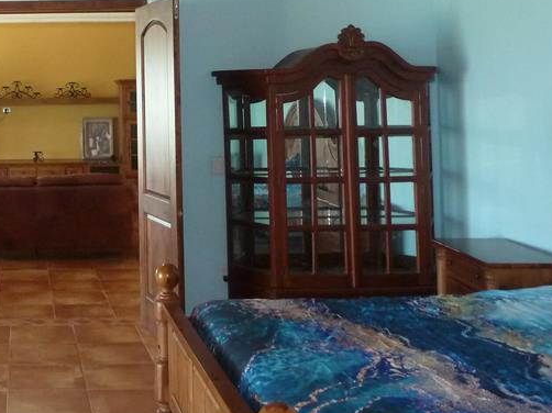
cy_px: 72
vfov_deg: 27.9
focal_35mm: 51
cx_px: 3
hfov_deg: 34.3
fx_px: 813
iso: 250
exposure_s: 1/30
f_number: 3.3
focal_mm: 4.1
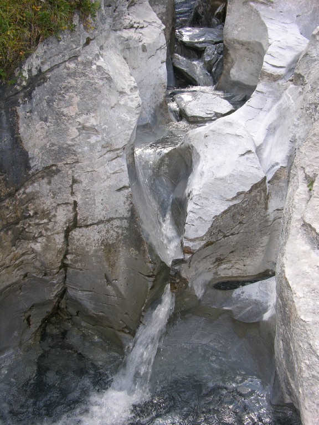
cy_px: 212
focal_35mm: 35
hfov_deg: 40.7
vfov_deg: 52.6
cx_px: 160
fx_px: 430
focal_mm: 8.9
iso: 50
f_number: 4.5
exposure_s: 1/95.8
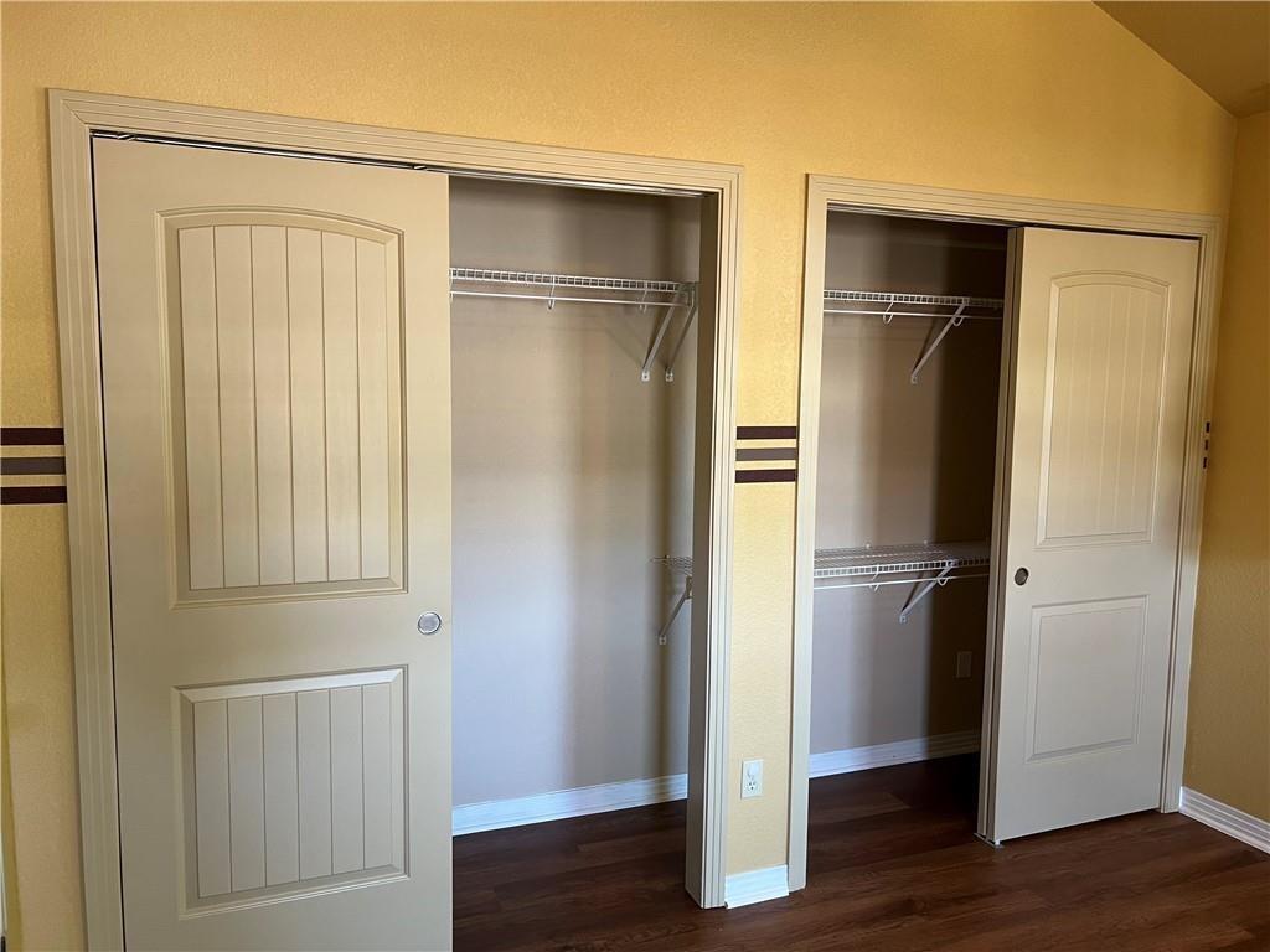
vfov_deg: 53.1
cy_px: 476
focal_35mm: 26
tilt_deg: -6.1
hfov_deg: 67.3
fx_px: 954
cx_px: 635
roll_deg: -0.9
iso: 250
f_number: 1.5
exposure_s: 1/60
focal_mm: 5.7
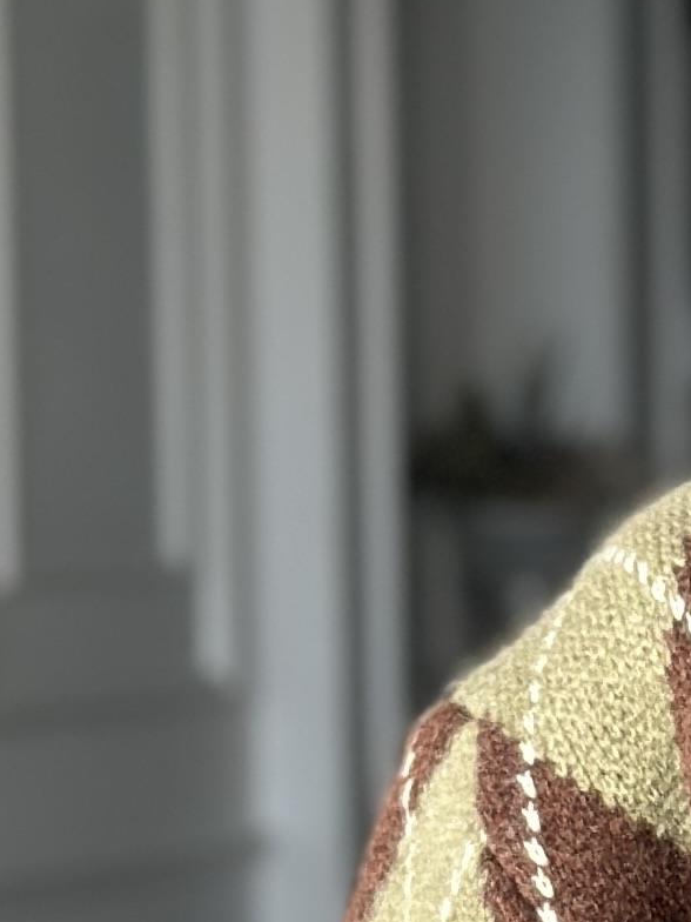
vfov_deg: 8.0
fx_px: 6574
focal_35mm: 247
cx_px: 1568
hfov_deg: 5.8
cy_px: 797
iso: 80
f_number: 1.78
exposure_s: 1/213
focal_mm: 6.86
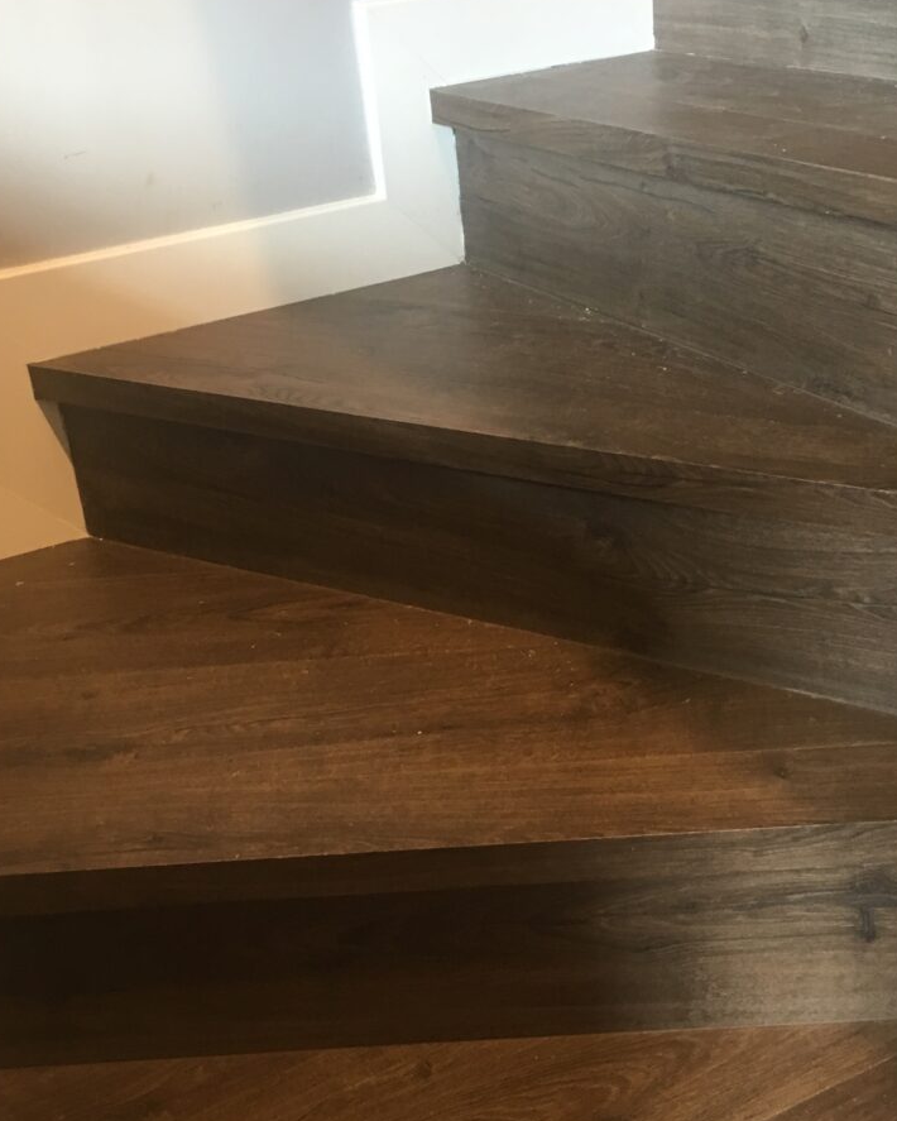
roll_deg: +5.5
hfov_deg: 30.8
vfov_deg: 38.0
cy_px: 589
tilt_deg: -24.8
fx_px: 1625
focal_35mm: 49
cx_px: 531
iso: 125
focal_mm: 4.15
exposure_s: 1/33
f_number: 2.2
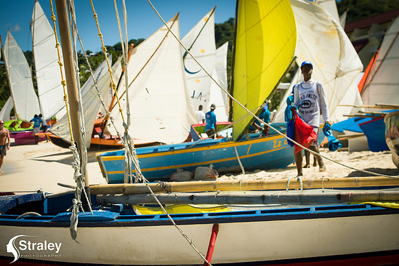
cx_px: 200
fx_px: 775
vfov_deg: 19.4
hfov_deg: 28.9
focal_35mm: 70
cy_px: 133
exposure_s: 1/400
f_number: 8
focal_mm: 70
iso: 100
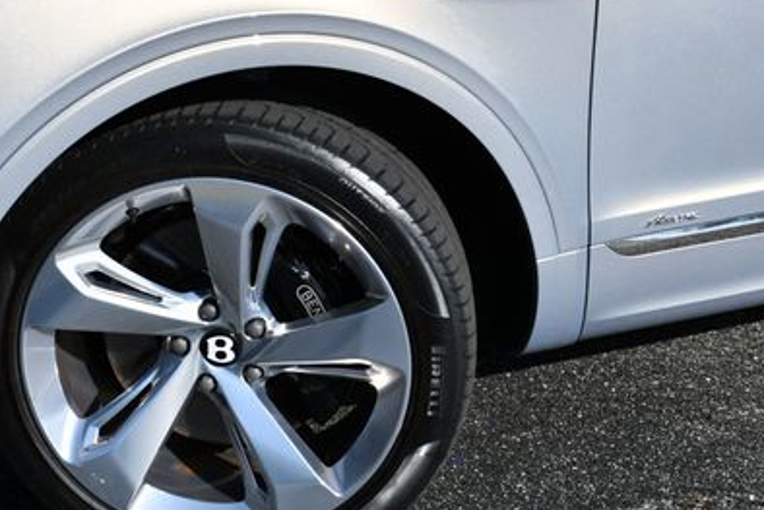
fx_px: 1380
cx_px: 372
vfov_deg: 20.9
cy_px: 204
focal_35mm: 65
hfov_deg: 30.9
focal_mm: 20
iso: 100
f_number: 9
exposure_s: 1/320
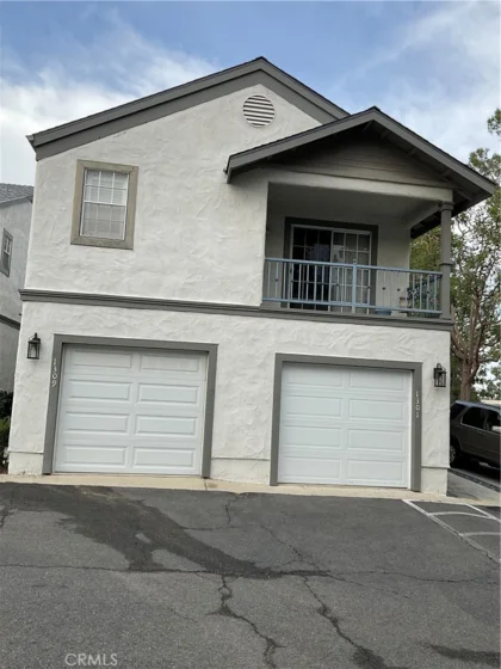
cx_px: 250
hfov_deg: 48.2
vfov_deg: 61.7
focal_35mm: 29
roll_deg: -1.7
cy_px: 334
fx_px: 560
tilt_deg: +6.5
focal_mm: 3
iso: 16
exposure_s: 1/855
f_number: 1.8
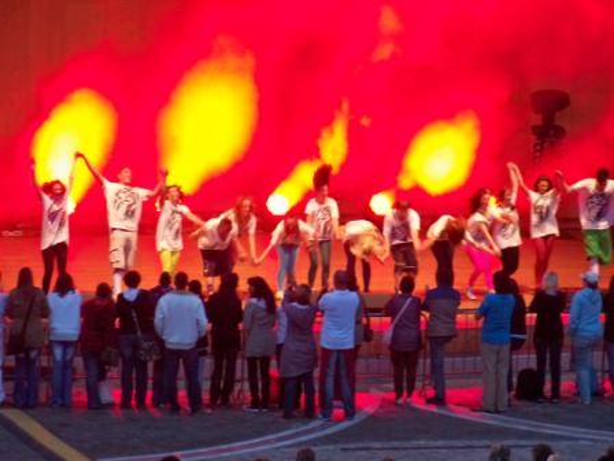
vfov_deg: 6.7
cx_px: 307
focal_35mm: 223
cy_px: 230
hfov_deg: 8.9
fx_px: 3955
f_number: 3.6
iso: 250
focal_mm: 33.3
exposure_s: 1/50
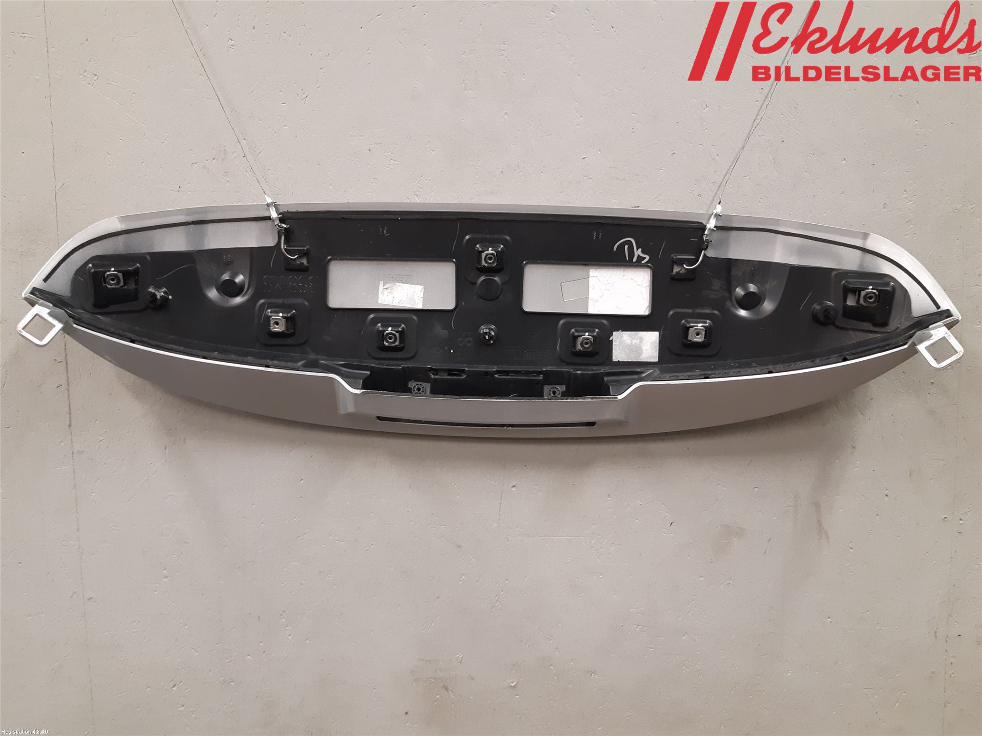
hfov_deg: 67.3
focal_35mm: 26
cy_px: 368
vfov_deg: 53.1
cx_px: 491
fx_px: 738
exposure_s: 1/50
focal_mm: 3.93
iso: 200
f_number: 1.7
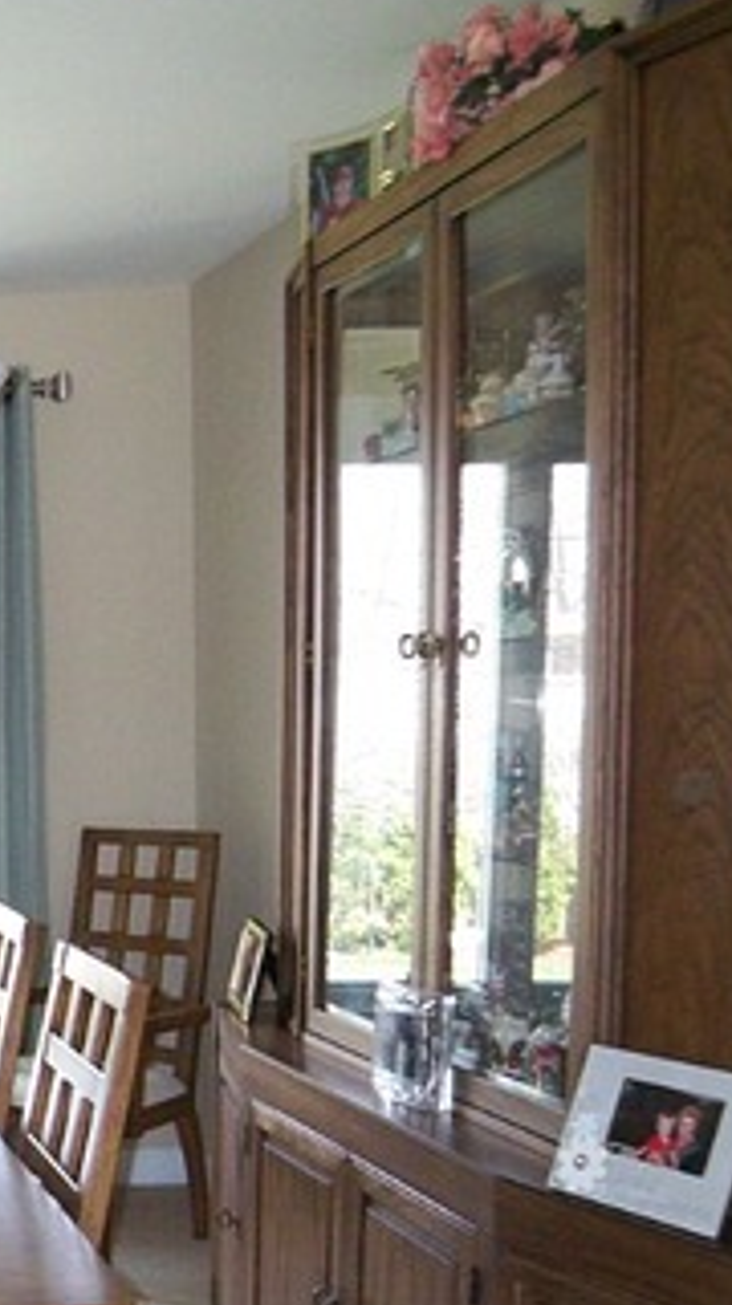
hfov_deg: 19.2
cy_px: 850
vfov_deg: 40.9
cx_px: -521
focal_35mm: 50
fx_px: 1729
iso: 160
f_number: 2.8
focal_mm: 3.8
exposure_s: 1/30
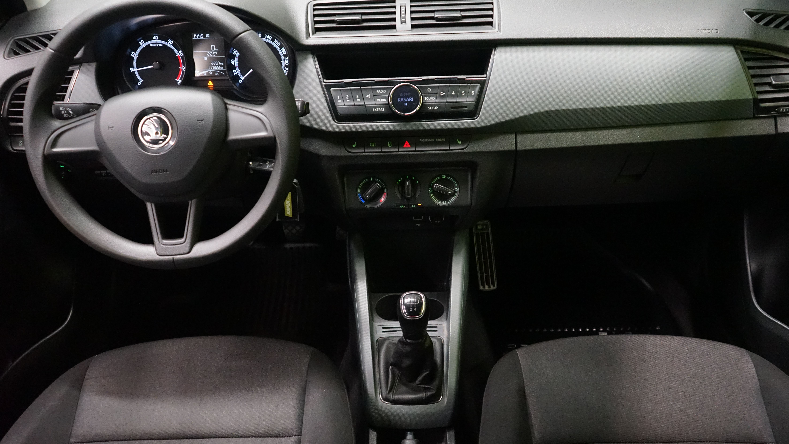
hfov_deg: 62.6
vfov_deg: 37.8
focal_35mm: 31
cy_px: 210
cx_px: 396
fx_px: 649
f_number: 3.5
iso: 6400
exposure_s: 1/60
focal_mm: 29
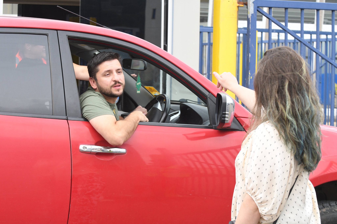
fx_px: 983
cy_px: 112
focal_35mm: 105
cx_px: 168
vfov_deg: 13.0
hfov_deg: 19.5
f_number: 13
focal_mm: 70
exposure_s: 1/640
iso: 1000
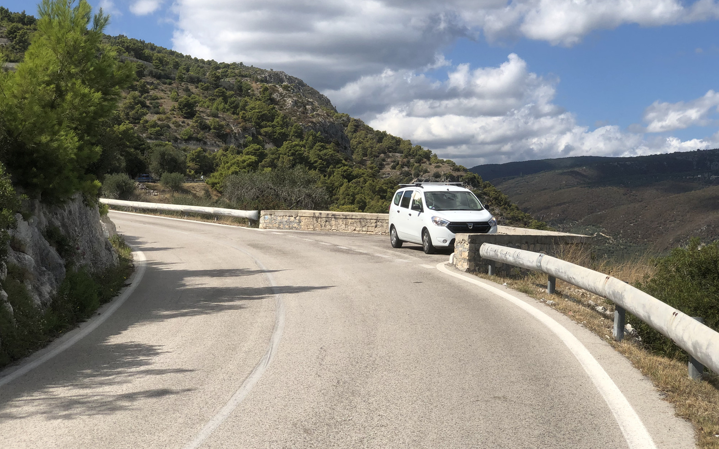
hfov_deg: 36.3
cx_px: 356
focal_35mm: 56
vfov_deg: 23.1
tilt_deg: +2.3
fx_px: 1097
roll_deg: -0.1
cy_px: 188
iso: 16
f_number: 2.4
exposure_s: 1/1779
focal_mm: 6
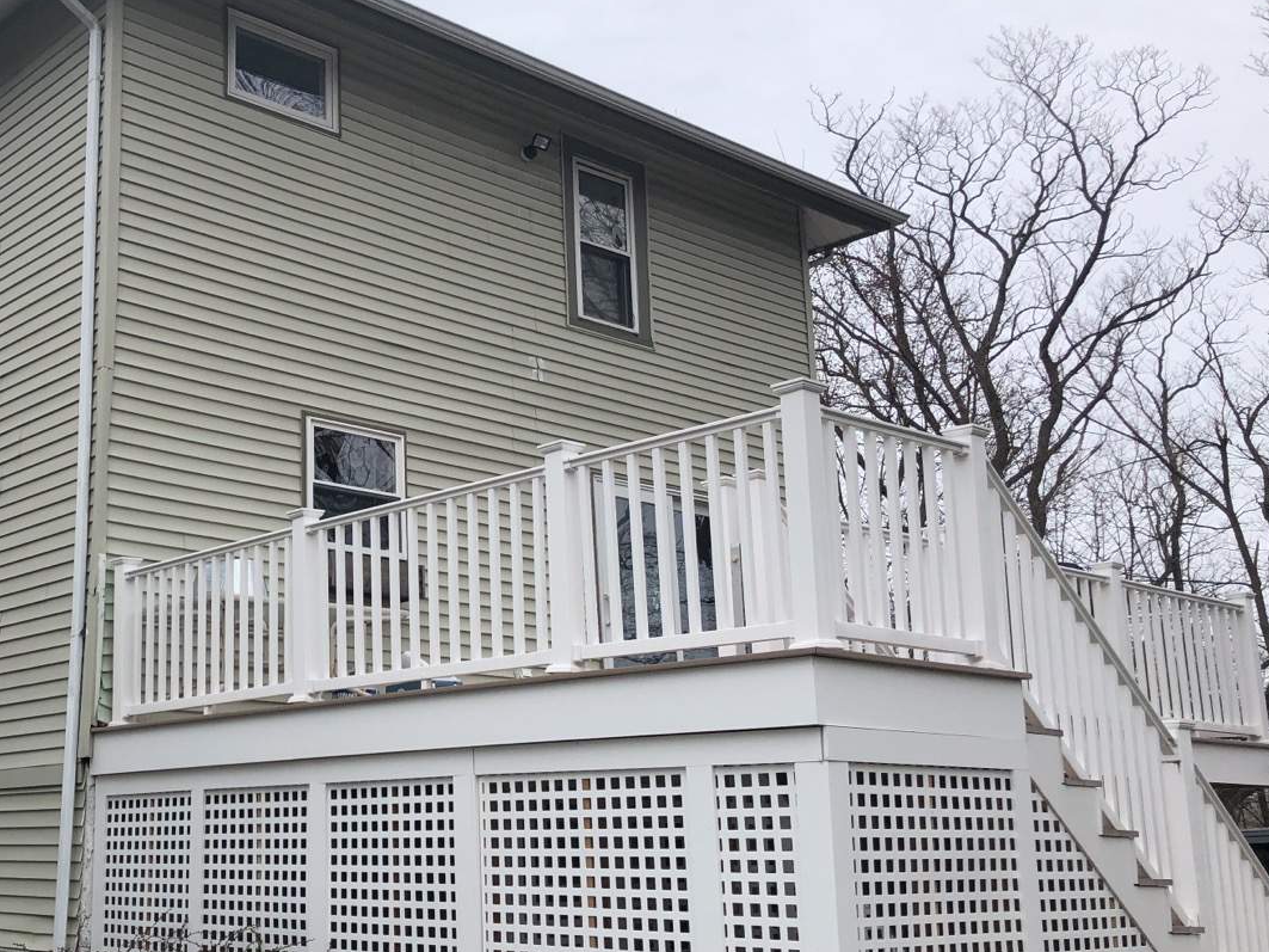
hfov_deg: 42.4
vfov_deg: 33.6
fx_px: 1576
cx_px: 303
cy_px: 529
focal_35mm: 43
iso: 20
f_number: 1.8
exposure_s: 1/1230
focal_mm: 4
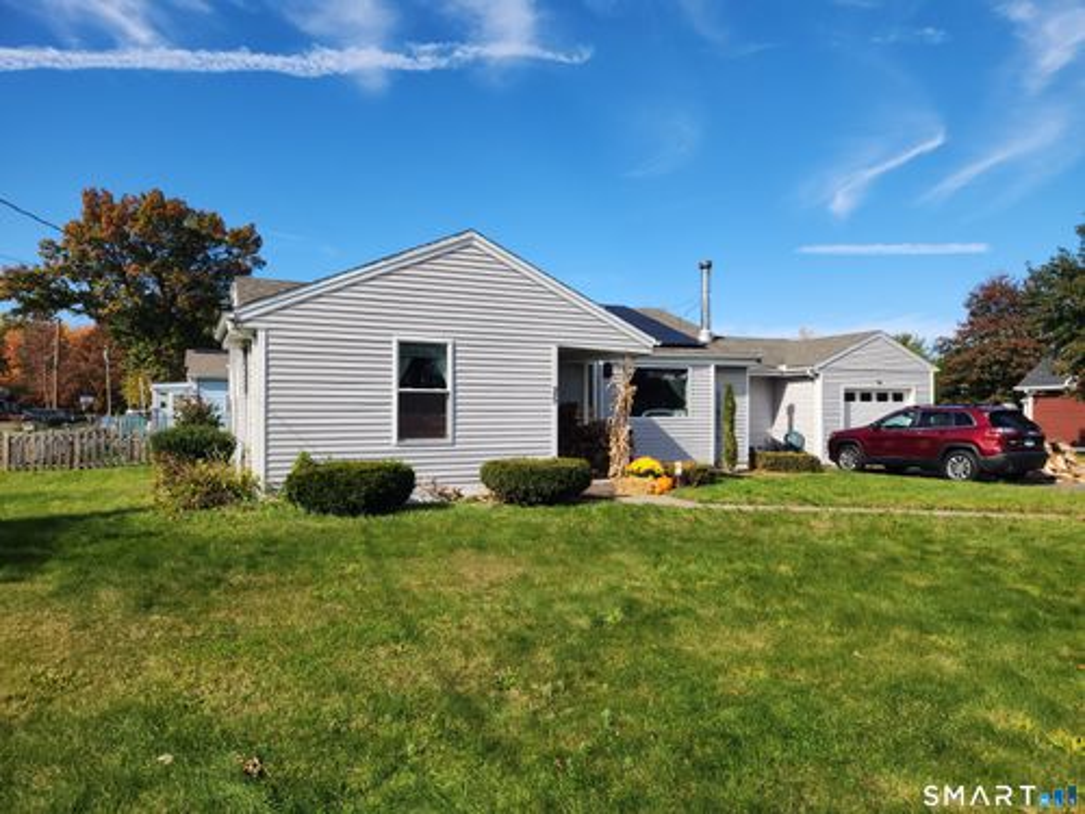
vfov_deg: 58.9
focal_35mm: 23
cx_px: 542
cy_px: 407
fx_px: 721
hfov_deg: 73.9
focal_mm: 5.4
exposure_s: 1/1576
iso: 20
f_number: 1.8
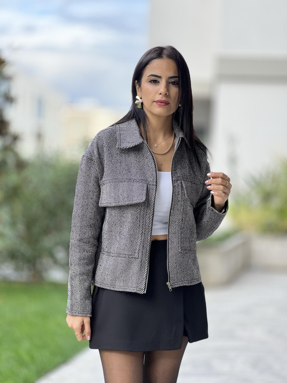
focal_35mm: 77
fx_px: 851
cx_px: 144
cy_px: 192
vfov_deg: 25.3
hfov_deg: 19.1
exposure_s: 1/172
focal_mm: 9
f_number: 2.8
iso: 32
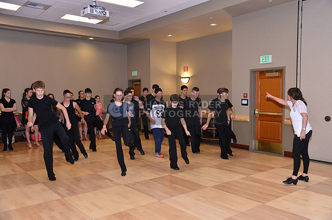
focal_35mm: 32
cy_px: 110
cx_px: 166
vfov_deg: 41.0
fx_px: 295
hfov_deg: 58.8
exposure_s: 1/250
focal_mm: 32
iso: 2000
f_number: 5.6
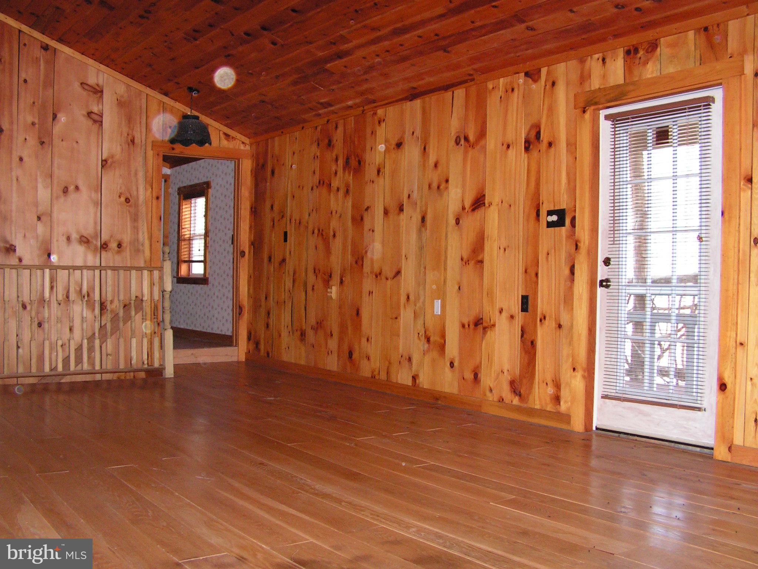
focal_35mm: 36
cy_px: 284
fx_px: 788
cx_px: 379
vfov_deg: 39.7
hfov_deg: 51.4
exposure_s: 1/40
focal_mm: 6
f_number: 3.2
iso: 200
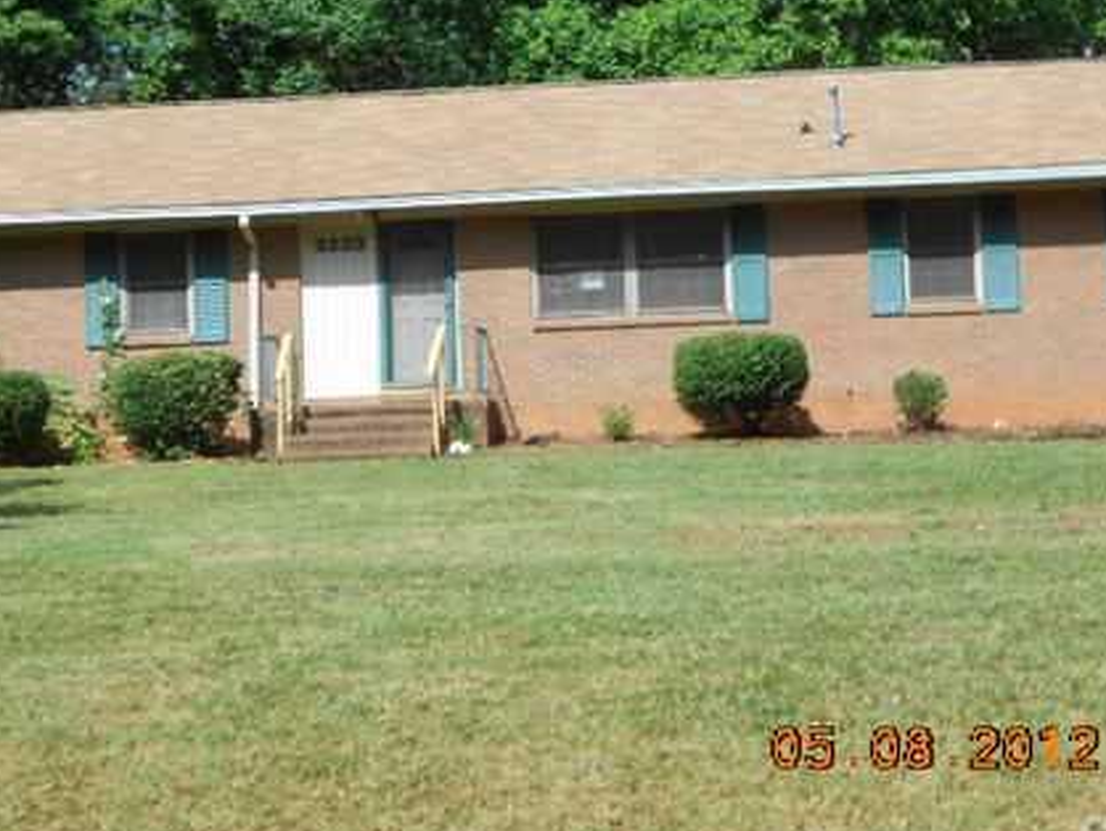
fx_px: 2398
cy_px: 233
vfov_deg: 19.6
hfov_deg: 26.0
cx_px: 529
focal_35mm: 75
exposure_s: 1/500
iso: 80
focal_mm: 8.8
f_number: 4.5
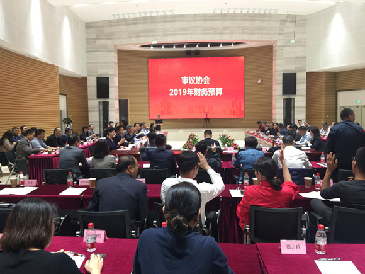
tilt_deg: -3.3
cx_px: 184
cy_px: 135
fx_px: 316
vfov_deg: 46.8
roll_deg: -1.0
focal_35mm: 30
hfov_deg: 60.0
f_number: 2.2
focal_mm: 4.15
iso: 40
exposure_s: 1/17
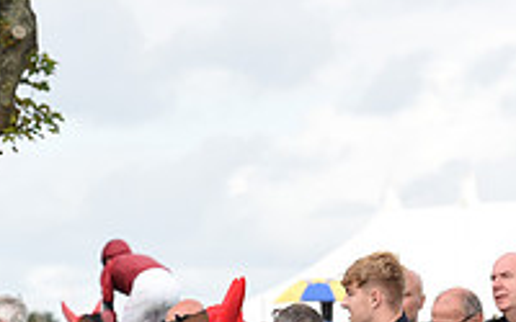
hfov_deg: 5.3
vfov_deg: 3.3
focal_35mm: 399
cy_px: 491
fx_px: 5611
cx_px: 5
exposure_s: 1/1000
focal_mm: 135
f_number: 5.6
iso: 500
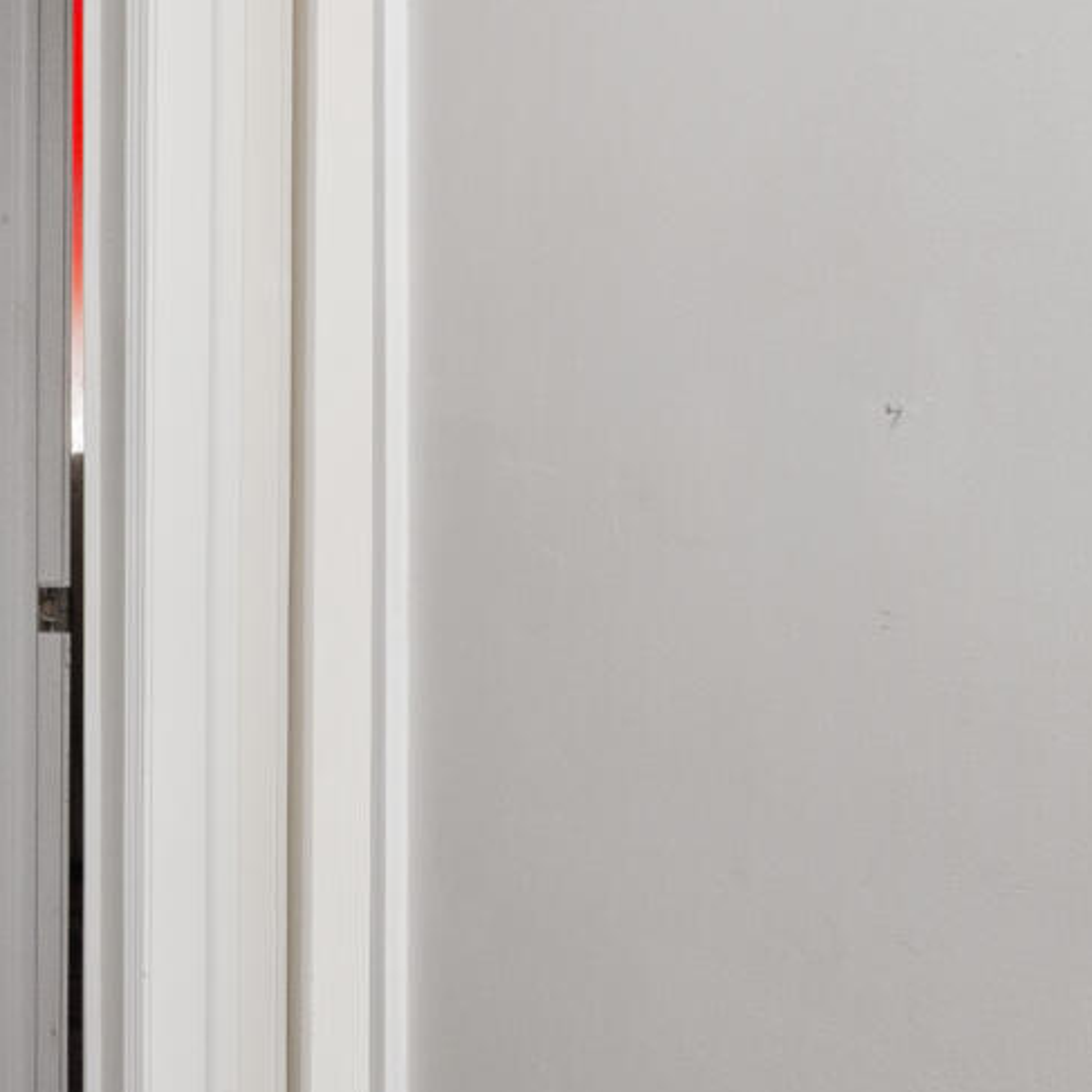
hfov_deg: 10.7
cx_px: -590
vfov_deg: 11.1
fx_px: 5603
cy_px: 357
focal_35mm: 157
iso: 320
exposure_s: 2.5
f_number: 9
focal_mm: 30
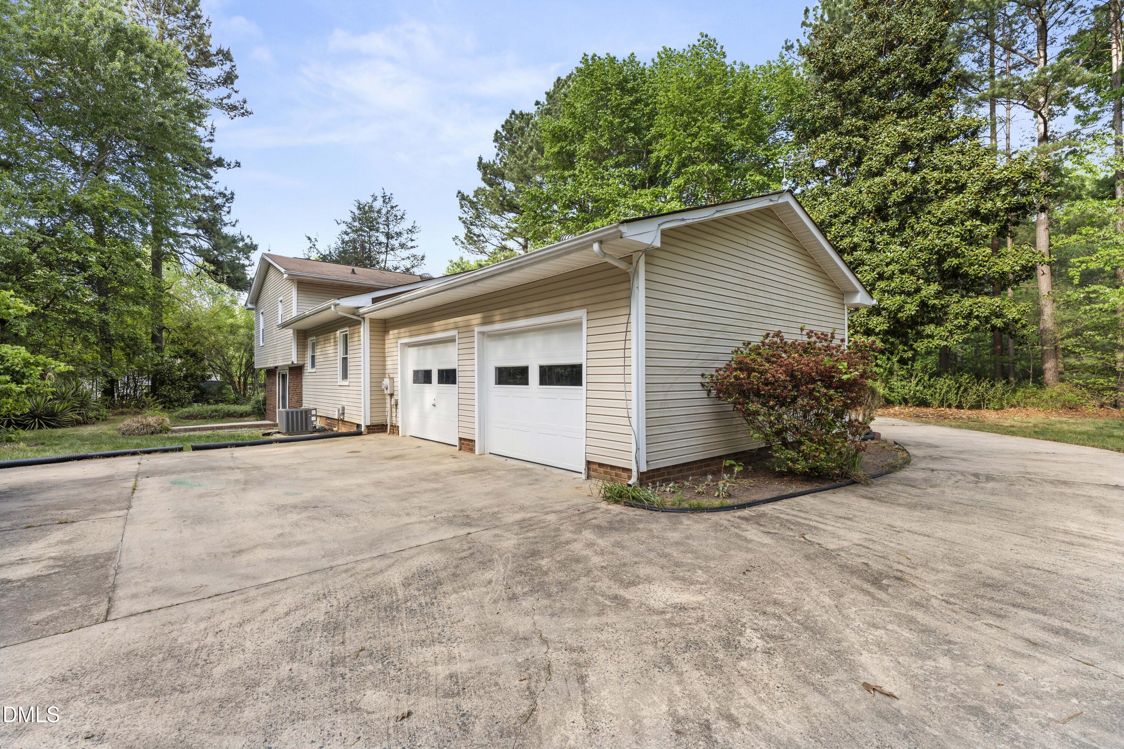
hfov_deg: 100.0
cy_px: 374
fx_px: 471
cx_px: 562
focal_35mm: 15
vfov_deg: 77.0
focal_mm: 15.1
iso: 100
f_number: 8
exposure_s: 1/80
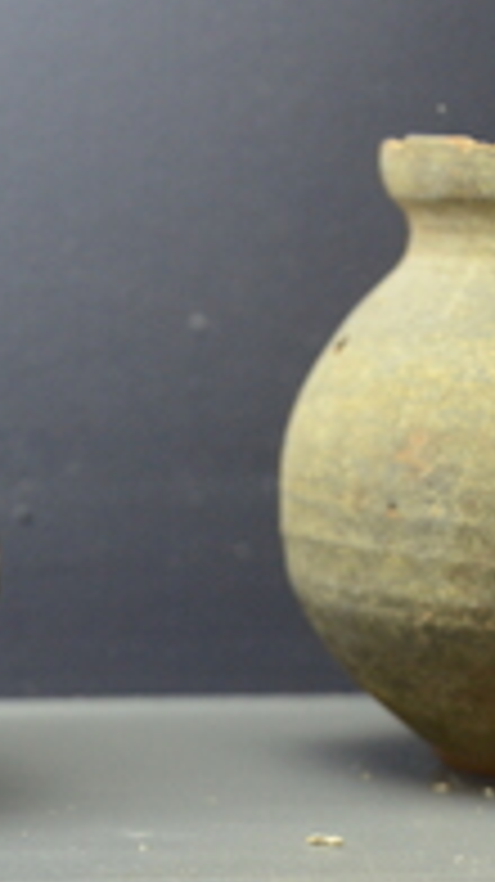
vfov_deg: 16.0
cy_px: 394
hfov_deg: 9.0
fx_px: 3132
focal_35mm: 134
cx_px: 162
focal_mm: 38
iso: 1000
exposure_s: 1/13
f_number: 4.5
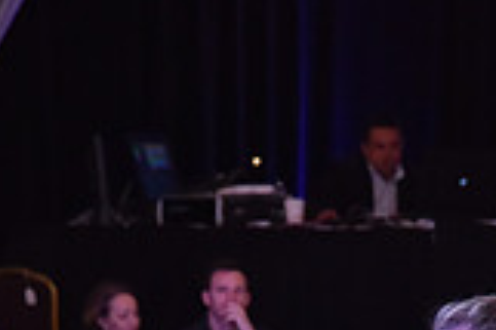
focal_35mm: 432
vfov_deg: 3.2
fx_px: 5946
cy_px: 569
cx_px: 293
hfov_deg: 4.8
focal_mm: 120
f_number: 5
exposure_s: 1/250
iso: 1600
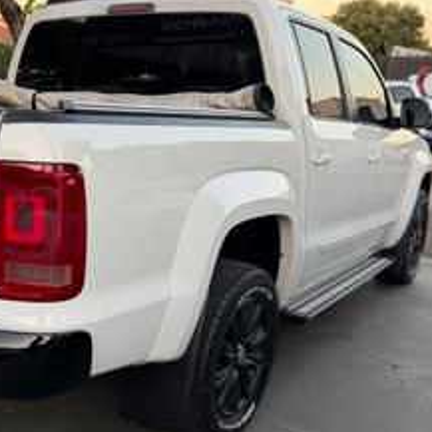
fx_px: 649
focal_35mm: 46
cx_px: 104
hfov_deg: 35.9
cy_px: 255
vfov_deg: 36.7
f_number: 1.78
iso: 80
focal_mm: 6.76
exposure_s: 1/218
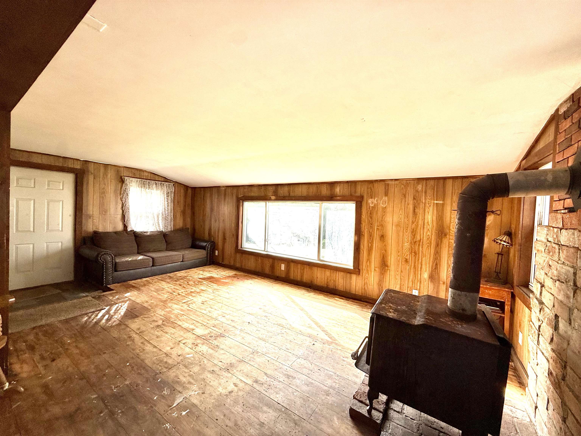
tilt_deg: -1.0
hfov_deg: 102.1
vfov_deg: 85.7
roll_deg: -2.3
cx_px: 290
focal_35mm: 14
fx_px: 235
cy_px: 218
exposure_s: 1/128
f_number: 2.2
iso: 50
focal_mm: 2.22
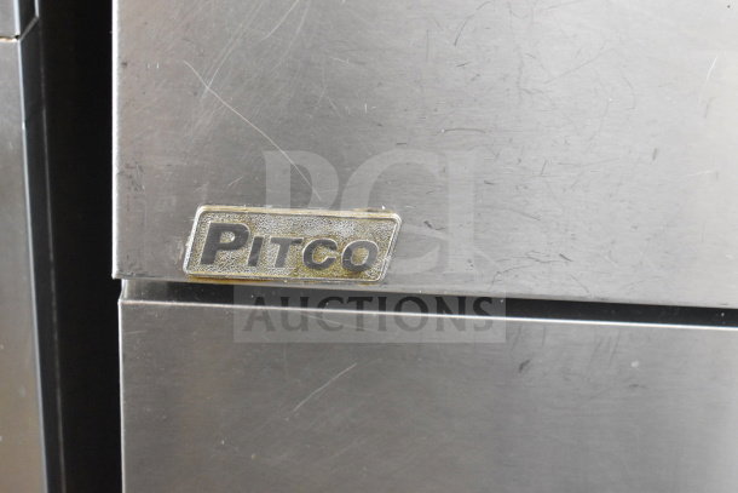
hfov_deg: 35.0
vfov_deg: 23.8
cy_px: 246
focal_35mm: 57
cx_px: 369
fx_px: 1169
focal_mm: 38
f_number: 4.8
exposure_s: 1/60
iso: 7200
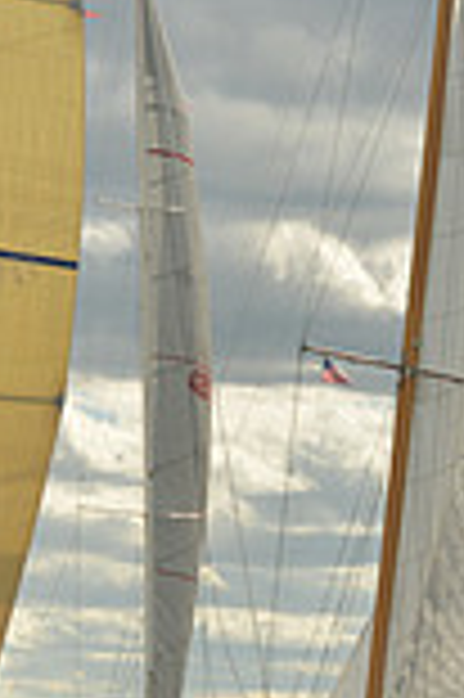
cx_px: 275
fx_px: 5076
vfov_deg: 7.9
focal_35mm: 262
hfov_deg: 5.2
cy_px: 498
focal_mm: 70
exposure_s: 1/640
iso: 400
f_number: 6.3
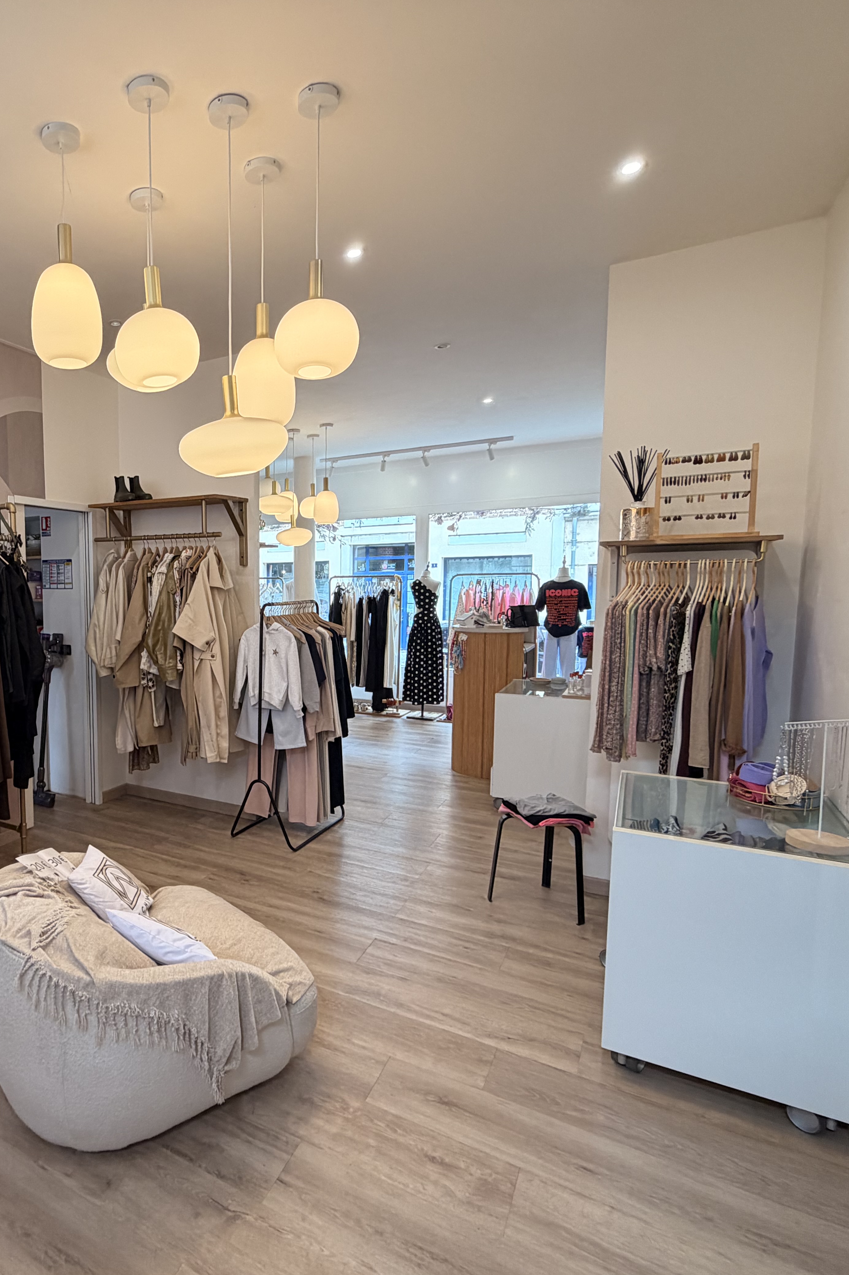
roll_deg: +0.7
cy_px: 654
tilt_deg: -5.9
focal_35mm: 20
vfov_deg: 84.0
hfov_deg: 57.6
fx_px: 708
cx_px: 179
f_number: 2.2
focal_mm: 2.22
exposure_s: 1/100
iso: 125
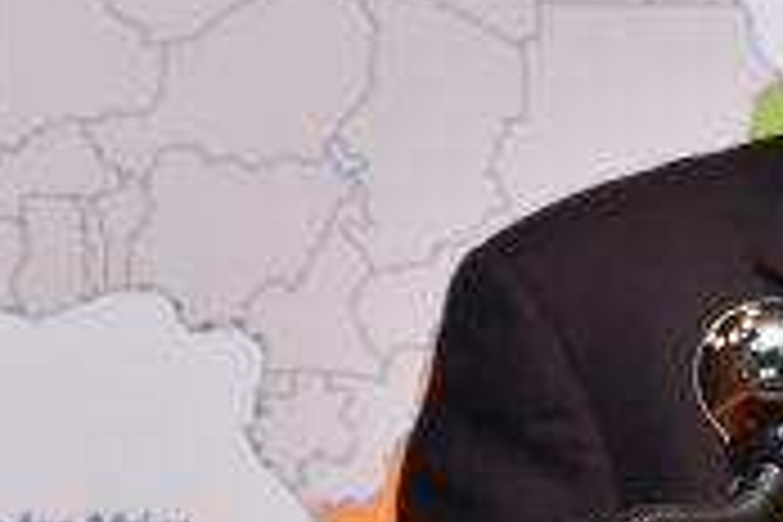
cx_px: 1454
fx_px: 13527
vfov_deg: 2.2
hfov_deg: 3.3
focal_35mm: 622
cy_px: 376
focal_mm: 90
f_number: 5.3
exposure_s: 1/80
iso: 640
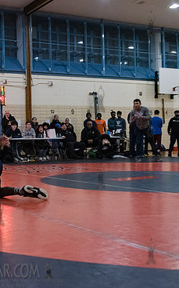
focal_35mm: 50
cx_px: -1
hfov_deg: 24.6
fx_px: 391
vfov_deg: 40.3
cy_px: 137
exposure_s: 1/400
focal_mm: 31
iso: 8000
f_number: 3.2
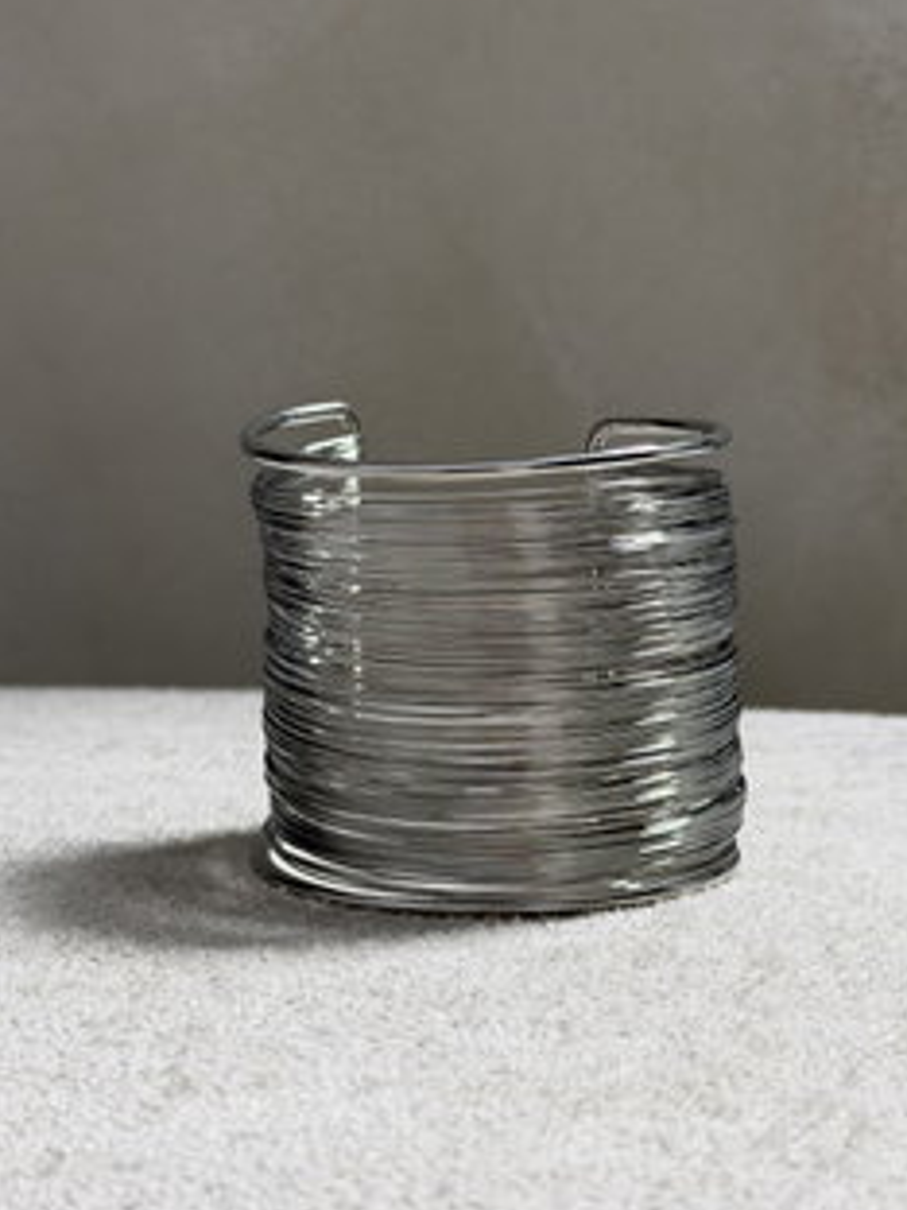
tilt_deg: -7.1
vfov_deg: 23.8
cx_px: 516
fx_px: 2865
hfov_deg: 18.0
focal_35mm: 82
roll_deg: -0.5
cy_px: 568
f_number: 1.78
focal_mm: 6.76
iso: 50
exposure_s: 1/100
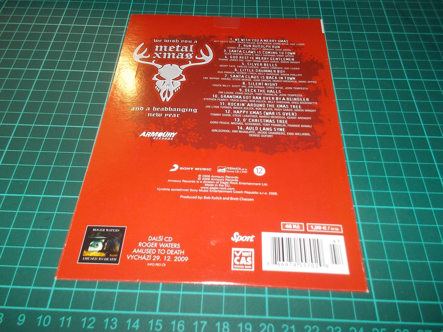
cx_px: 222
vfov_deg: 48.2
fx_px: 371
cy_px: 166
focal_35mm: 29
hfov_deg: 61.7
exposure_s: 1/30
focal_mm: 4.1
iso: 200
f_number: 3.3
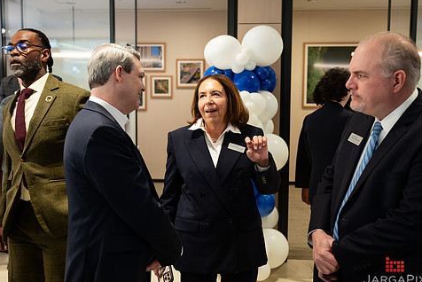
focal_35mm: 43
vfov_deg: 31.2
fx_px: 504
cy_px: 132
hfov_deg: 45.4
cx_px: 191
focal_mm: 35
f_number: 3.2
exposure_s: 1/200
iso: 800
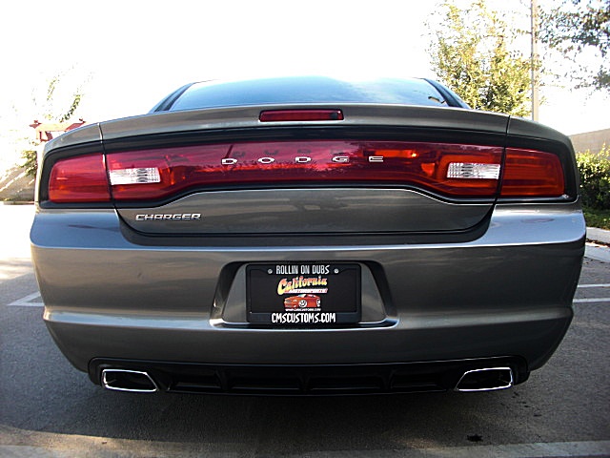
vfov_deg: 39.7
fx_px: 634
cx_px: 305
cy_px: 229
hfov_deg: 51.4
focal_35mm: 36
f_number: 2.8
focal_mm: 6.3
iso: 50
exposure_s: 1/125
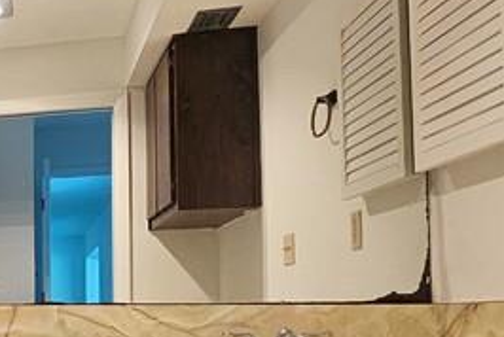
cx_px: -250
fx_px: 729
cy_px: 276
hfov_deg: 27.0
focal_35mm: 52
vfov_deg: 25.5
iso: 200
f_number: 2.2
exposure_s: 1/60
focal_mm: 2.2
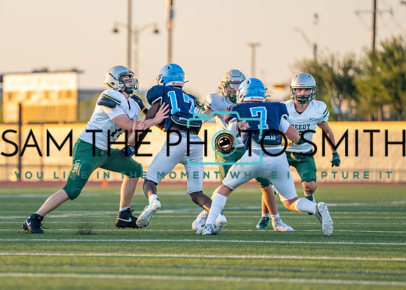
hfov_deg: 6.2
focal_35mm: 322
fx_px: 3715
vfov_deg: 4.5
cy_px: 165
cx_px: 75
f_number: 2.8
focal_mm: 200
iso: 500
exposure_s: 1/1600
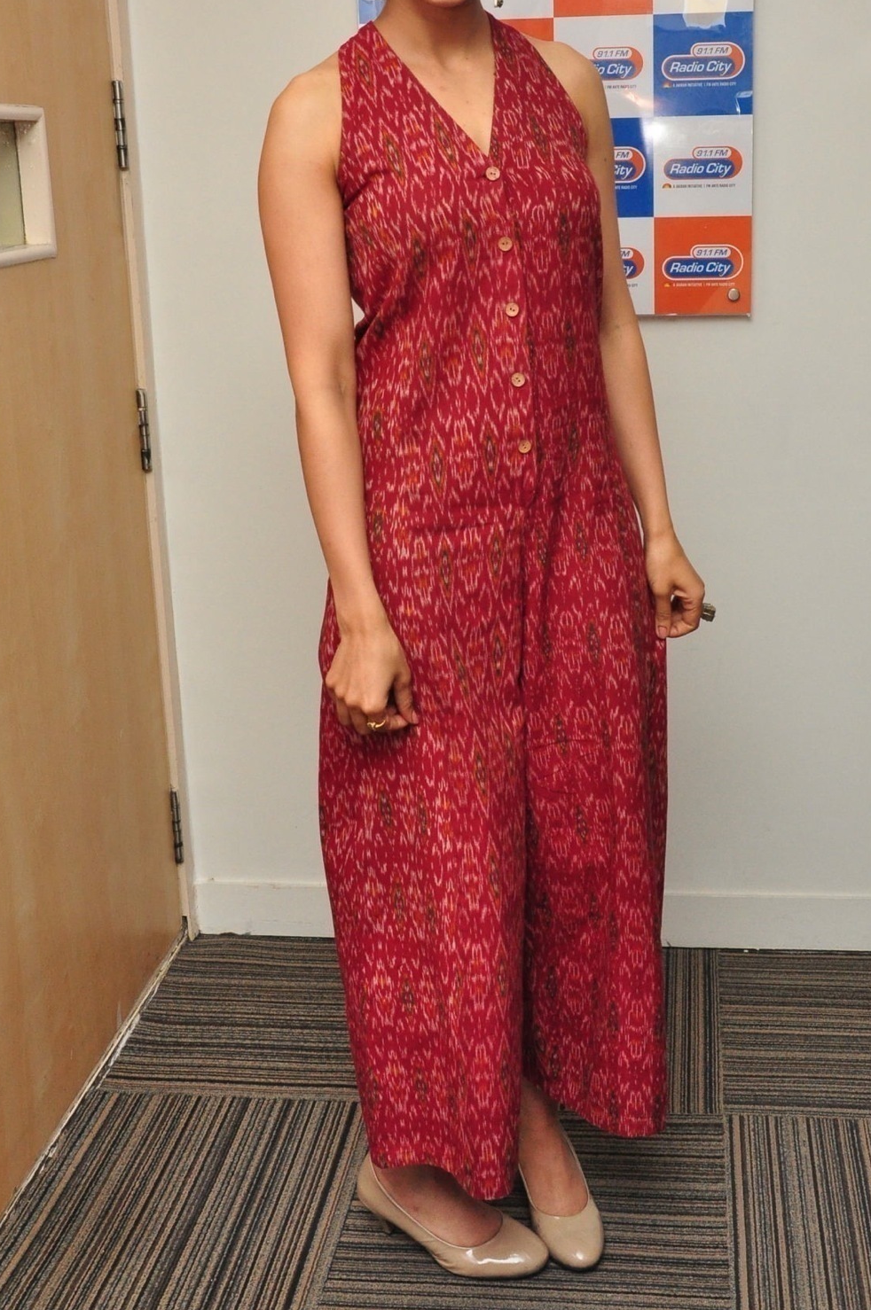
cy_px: 510
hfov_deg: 30.4
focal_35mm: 44
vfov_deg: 44.3
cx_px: 510
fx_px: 1600
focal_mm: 24
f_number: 10
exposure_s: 1/125
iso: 1600
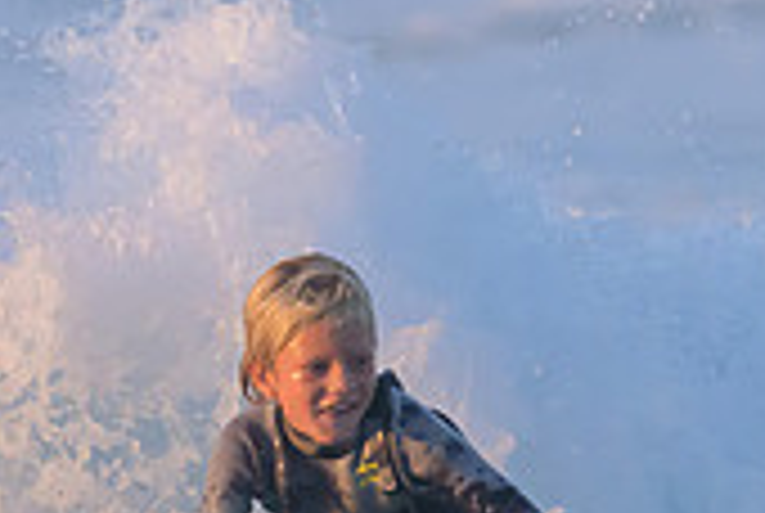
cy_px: 667
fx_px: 55665
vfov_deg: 0.5
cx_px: 254
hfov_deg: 0.8
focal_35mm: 2615
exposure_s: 1/1250
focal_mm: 630
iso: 5600
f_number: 11
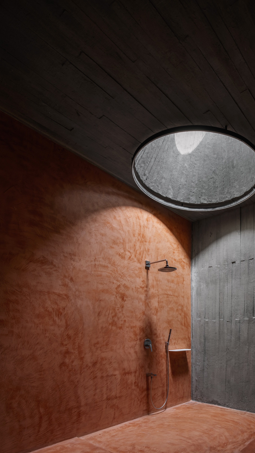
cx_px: 139
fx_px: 240
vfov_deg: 86.6
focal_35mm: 20
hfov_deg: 55.8
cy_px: 226
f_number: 8
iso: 100
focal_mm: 19
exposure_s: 1/10
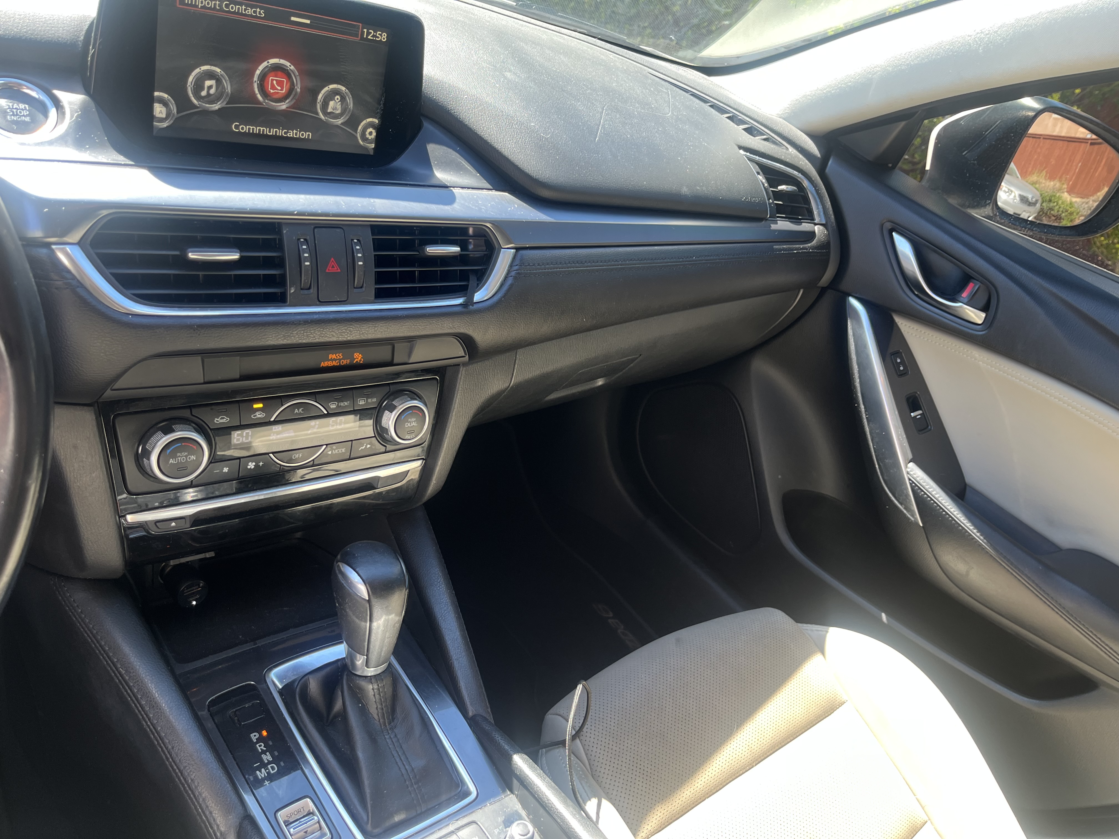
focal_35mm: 26
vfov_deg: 53.1
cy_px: 420
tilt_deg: -31.8
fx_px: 840
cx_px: 560
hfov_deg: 67.3
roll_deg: -19.2
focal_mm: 5.1
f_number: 1.6
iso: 50
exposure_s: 1/122
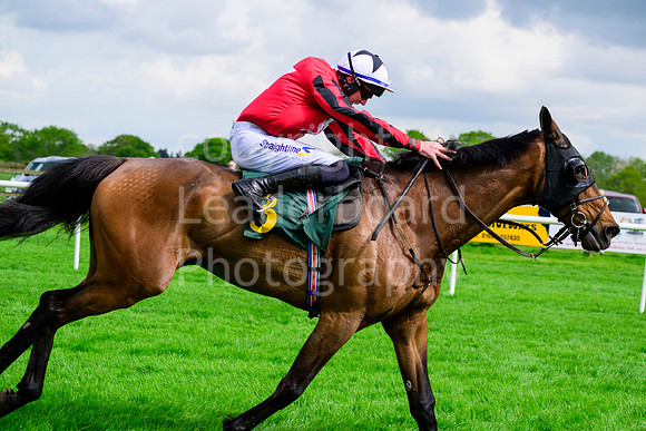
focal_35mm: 115
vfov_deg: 11.9
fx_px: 2064
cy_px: 216
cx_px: 323
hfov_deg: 17.8
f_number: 6.3
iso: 1000
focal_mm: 115
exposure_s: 1/3200
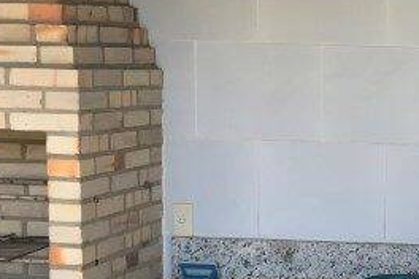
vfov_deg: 12.1
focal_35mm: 113
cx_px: 490
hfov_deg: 17.3
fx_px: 1315
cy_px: 233
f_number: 1.8
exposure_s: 1/120
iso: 25
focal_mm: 3.99
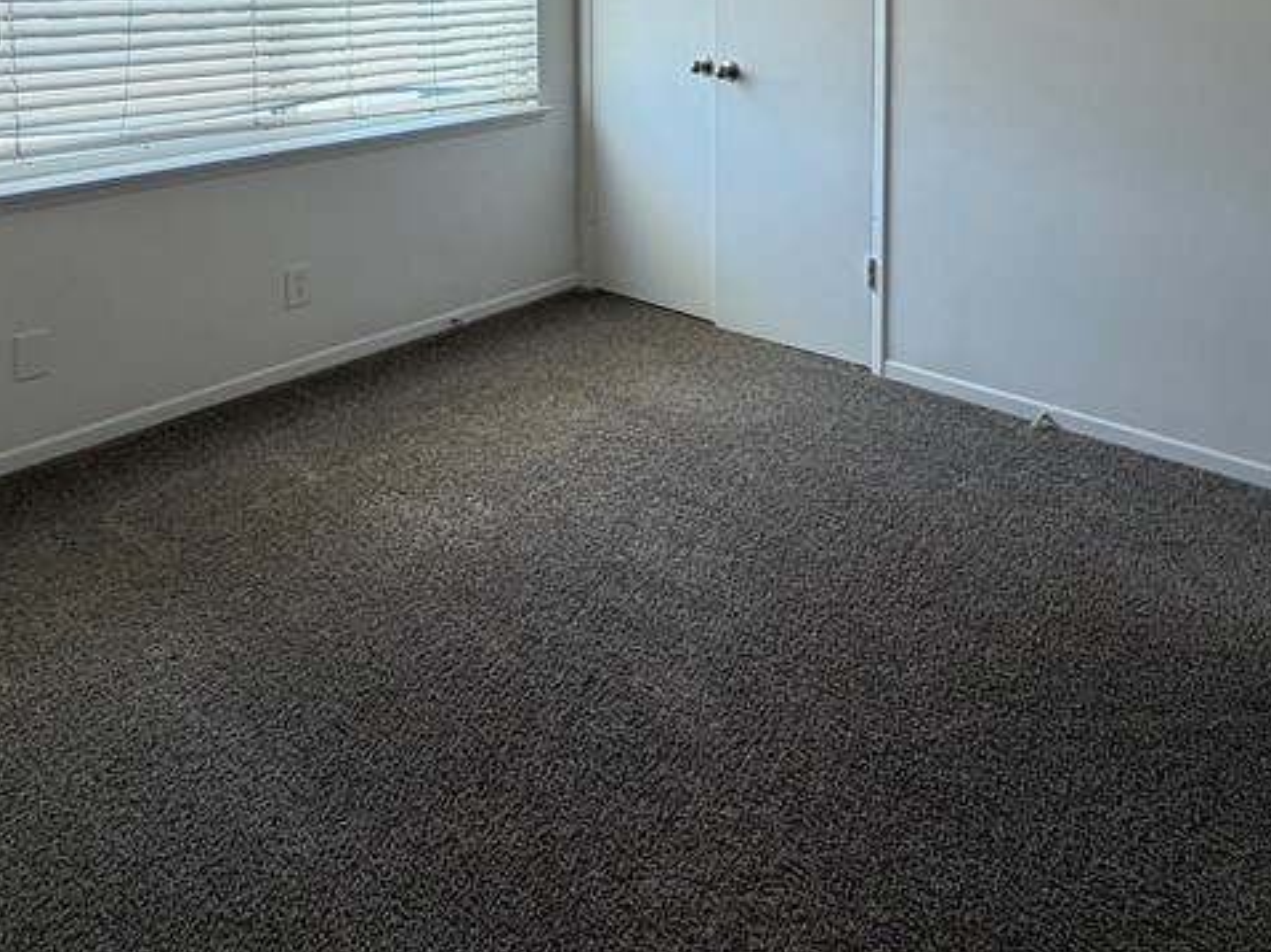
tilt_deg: -4.1
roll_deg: -0.2
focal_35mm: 30
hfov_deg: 59.7
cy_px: 21
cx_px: 737
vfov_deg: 41.3
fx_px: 1101
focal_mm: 2.22
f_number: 2.2
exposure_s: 1/120
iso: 100
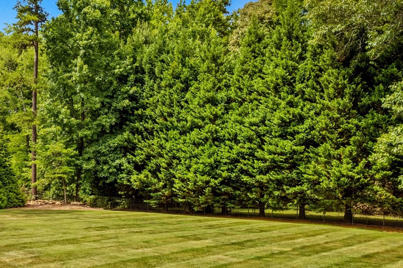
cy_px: 136
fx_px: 503
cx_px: 67
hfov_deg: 41.3
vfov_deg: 29.8
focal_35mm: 45
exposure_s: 1/1000
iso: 100
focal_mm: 8.38
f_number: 2.8
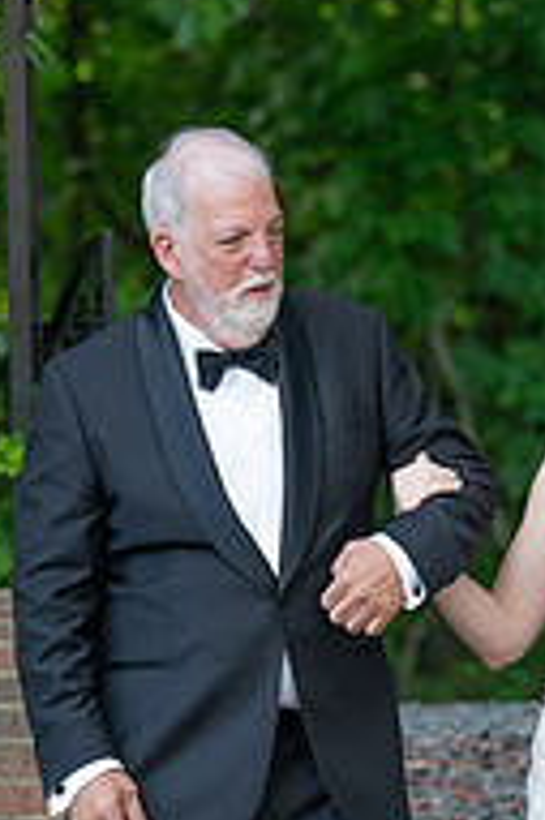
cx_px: 481
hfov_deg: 3.9
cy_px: 627
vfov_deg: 5.8
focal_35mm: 354
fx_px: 8053
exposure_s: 1/200
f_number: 4
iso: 250
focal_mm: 150
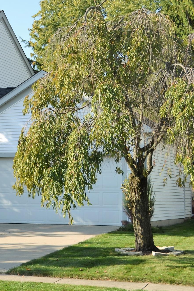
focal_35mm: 88
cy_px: 137
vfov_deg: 23.1
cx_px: -116
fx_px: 712
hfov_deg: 14.3
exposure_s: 1/160
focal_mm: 26
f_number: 6.3
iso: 100
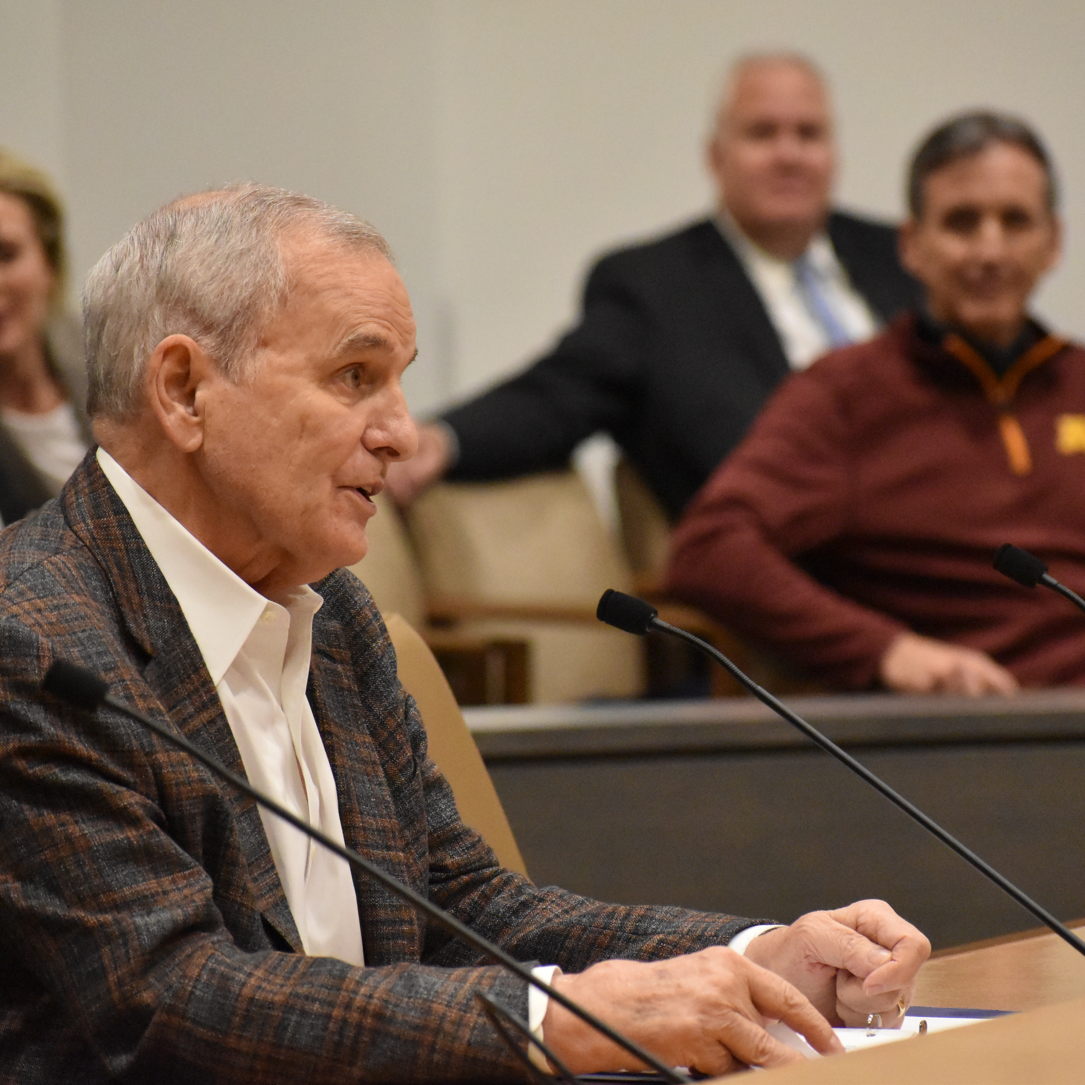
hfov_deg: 5.7
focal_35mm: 307
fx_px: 10887
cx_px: 618
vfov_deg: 5.7
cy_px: 541
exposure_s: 1/500
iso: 6400
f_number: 5
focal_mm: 160
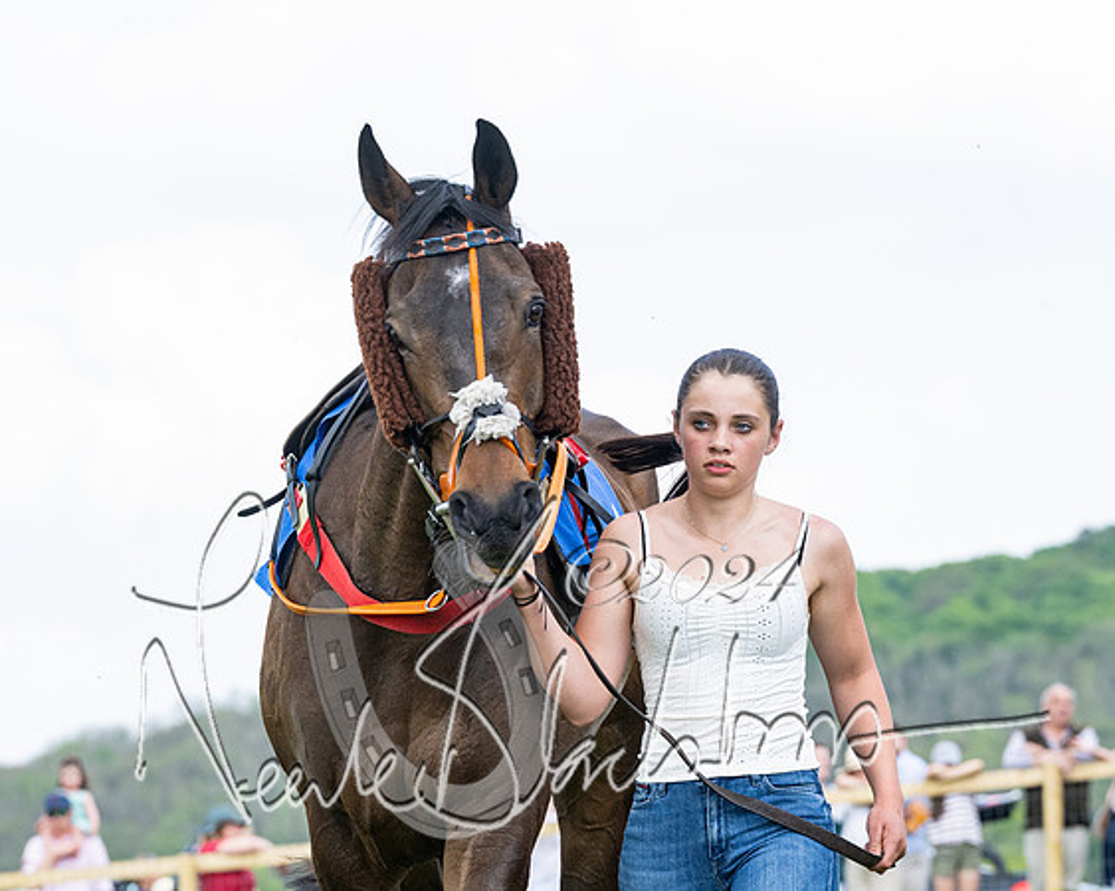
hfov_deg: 9.4
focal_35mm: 207
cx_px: 661
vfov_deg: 7.5
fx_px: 6816
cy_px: 396
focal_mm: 110
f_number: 5
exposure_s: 1/1250
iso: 400
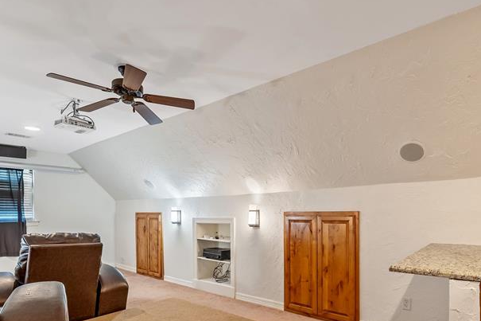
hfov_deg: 78.0
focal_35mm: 22
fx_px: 294
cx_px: 280
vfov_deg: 55.9
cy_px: 216
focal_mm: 13
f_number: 8
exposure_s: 1/5
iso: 800
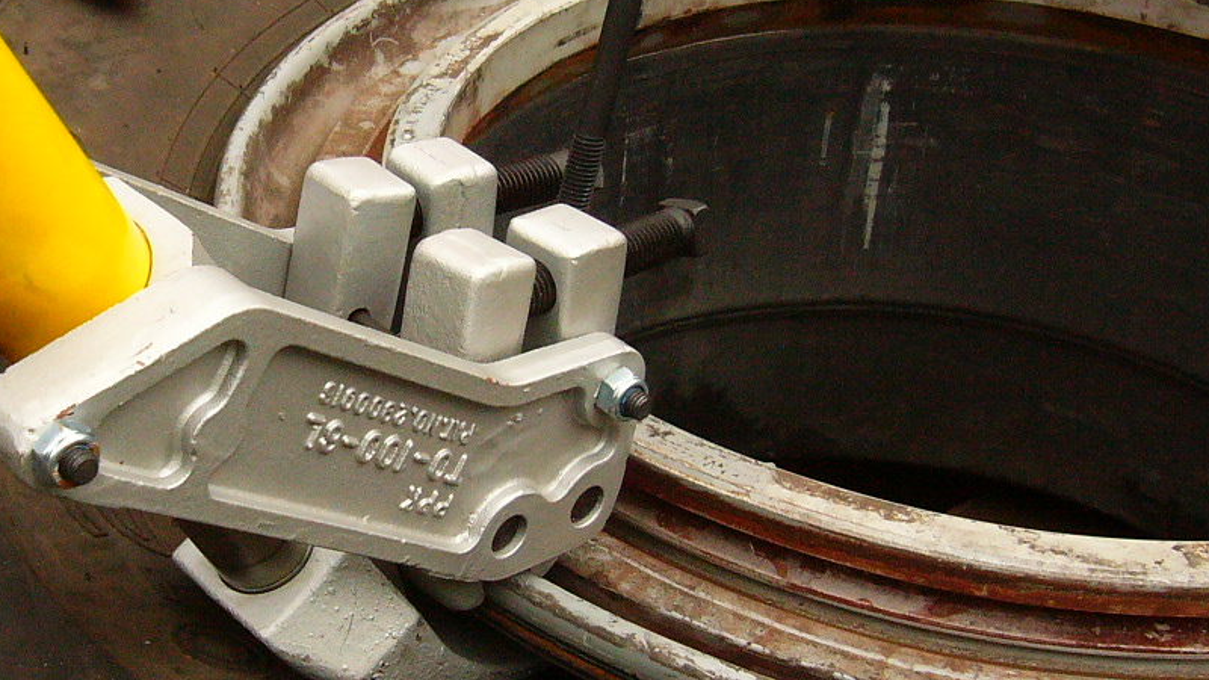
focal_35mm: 61
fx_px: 1956
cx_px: 349
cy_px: 354
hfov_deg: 33.9
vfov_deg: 19.7
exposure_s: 1/125
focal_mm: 5.8
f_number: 8
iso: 200
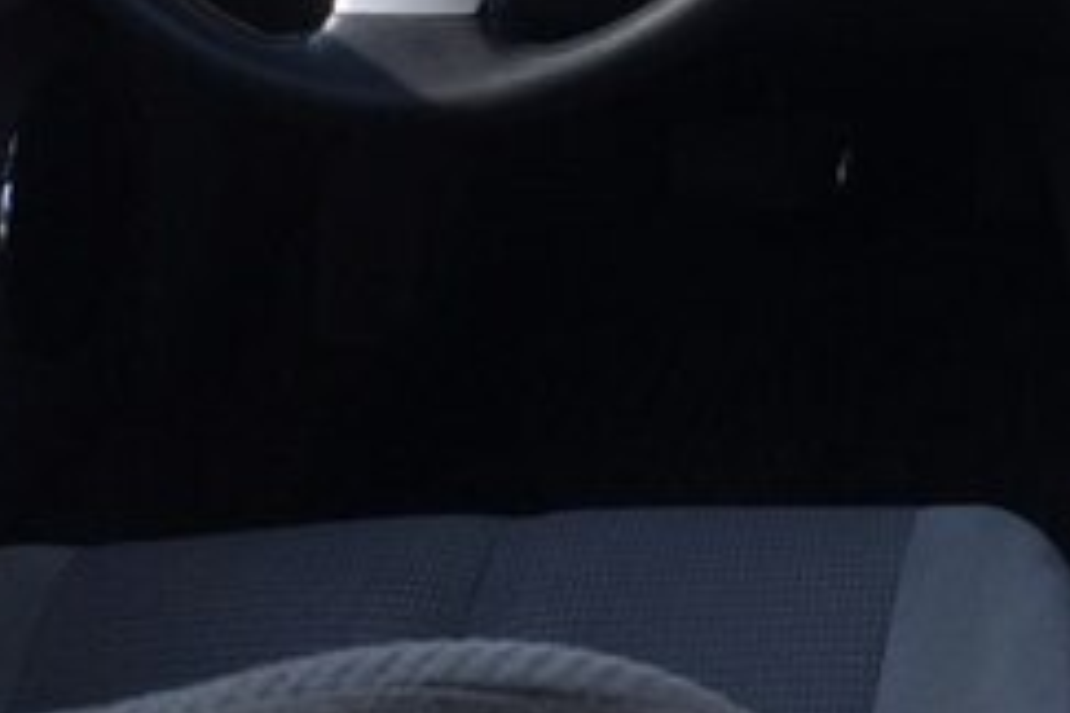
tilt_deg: -19.9
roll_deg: +1.7
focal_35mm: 82
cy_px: -337
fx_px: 2437
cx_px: 1259
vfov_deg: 15.4
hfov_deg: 22.9
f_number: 2.2
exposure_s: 1/363
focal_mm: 4.15
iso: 32
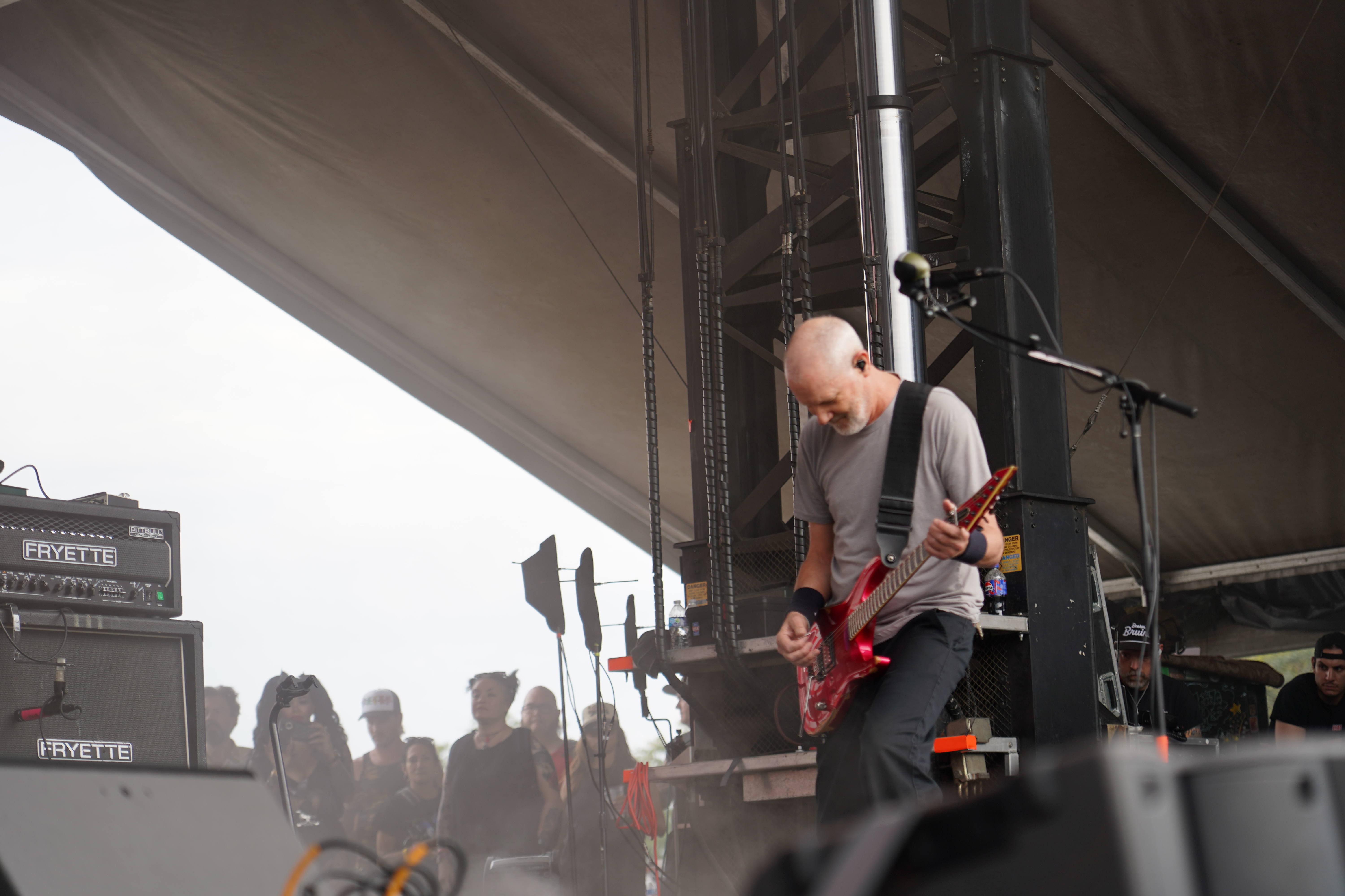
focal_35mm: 105
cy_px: 448
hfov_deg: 19.5
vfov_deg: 13.0
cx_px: 672
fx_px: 3923
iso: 100
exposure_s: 1/125
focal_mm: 105
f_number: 4
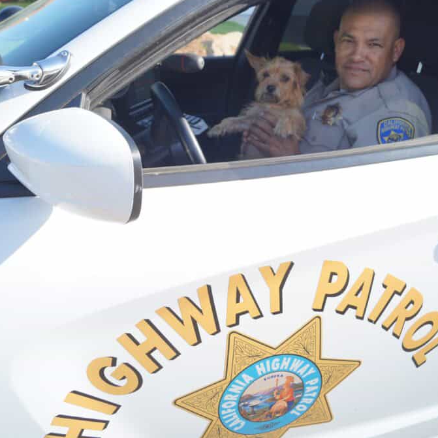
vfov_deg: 47.0
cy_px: 183
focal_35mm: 35
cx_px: 221
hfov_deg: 47.2
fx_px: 501
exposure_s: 1/320
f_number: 4.5
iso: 100
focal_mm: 18
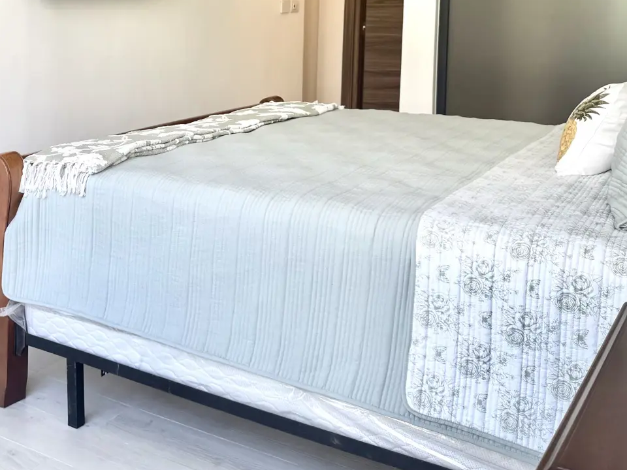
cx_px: 84
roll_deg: +0.1
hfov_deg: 37.5
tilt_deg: -5.5
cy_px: 69
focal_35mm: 48
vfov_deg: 29.3
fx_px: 869
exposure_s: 1/173
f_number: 1.78
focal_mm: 6.76
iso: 64
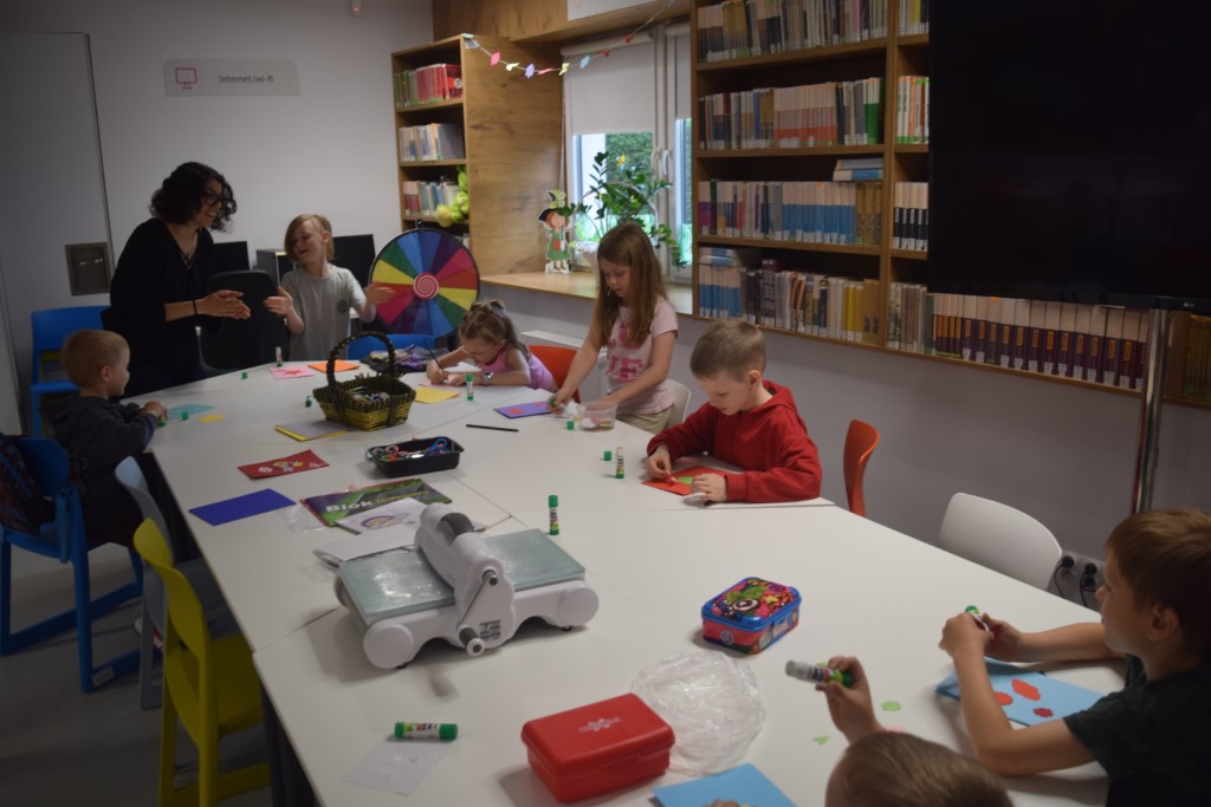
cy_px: 404
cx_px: 606
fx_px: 1009
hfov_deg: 61.9
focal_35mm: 30
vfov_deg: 43.6
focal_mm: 20
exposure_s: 1/60
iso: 400
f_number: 4
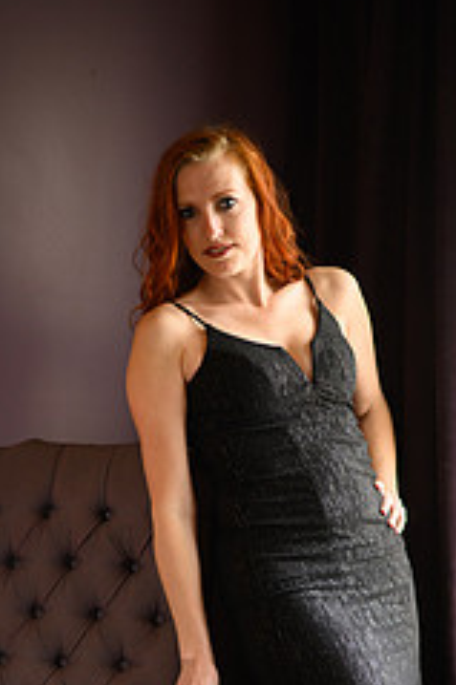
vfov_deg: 21.3
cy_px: 599
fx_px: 1788
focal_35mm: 94
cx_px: 288
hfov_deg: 14.5
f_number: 1.8
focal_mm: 50
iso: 400
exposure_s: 1/80
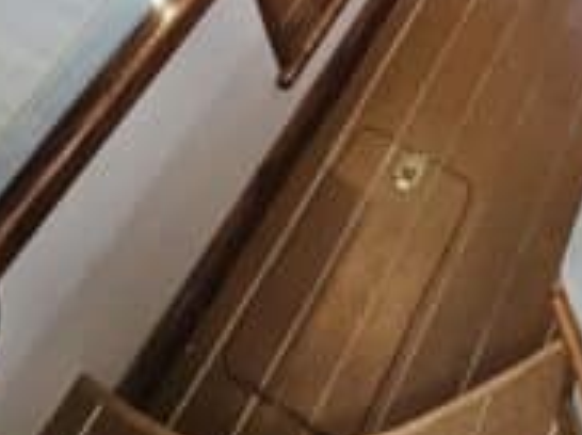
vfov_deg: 18.9
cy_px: -387
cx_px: 569
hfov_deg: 32.4
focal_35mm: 55
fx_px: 923
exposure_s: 1/50
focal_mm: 1.7
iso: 125
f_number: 2.2
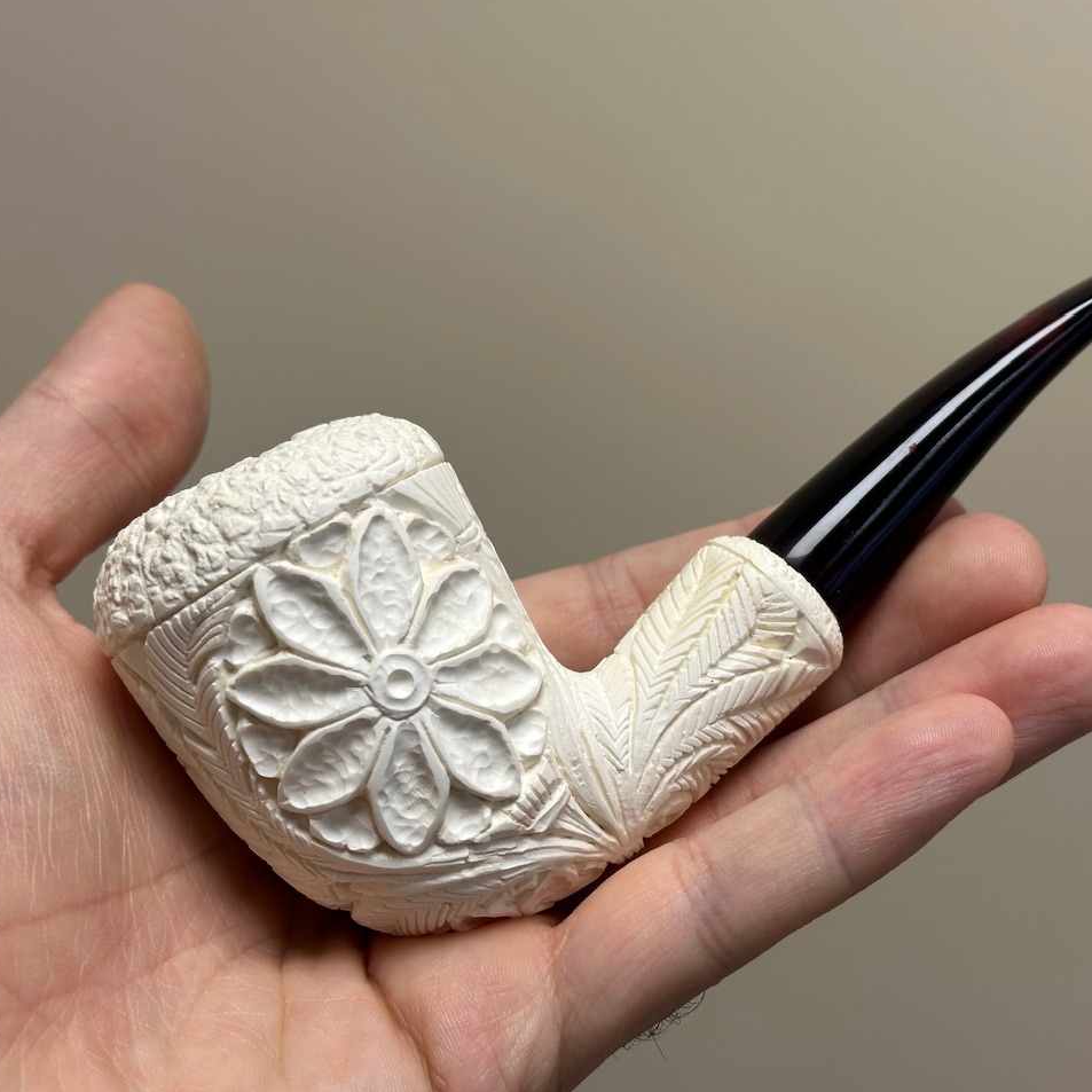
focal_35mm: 57
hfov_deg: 30.0
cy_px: 544
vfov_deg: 30.0
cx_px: 624
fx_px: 2034
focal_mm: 6.86
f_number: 1.78
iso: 50
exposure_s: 1/100
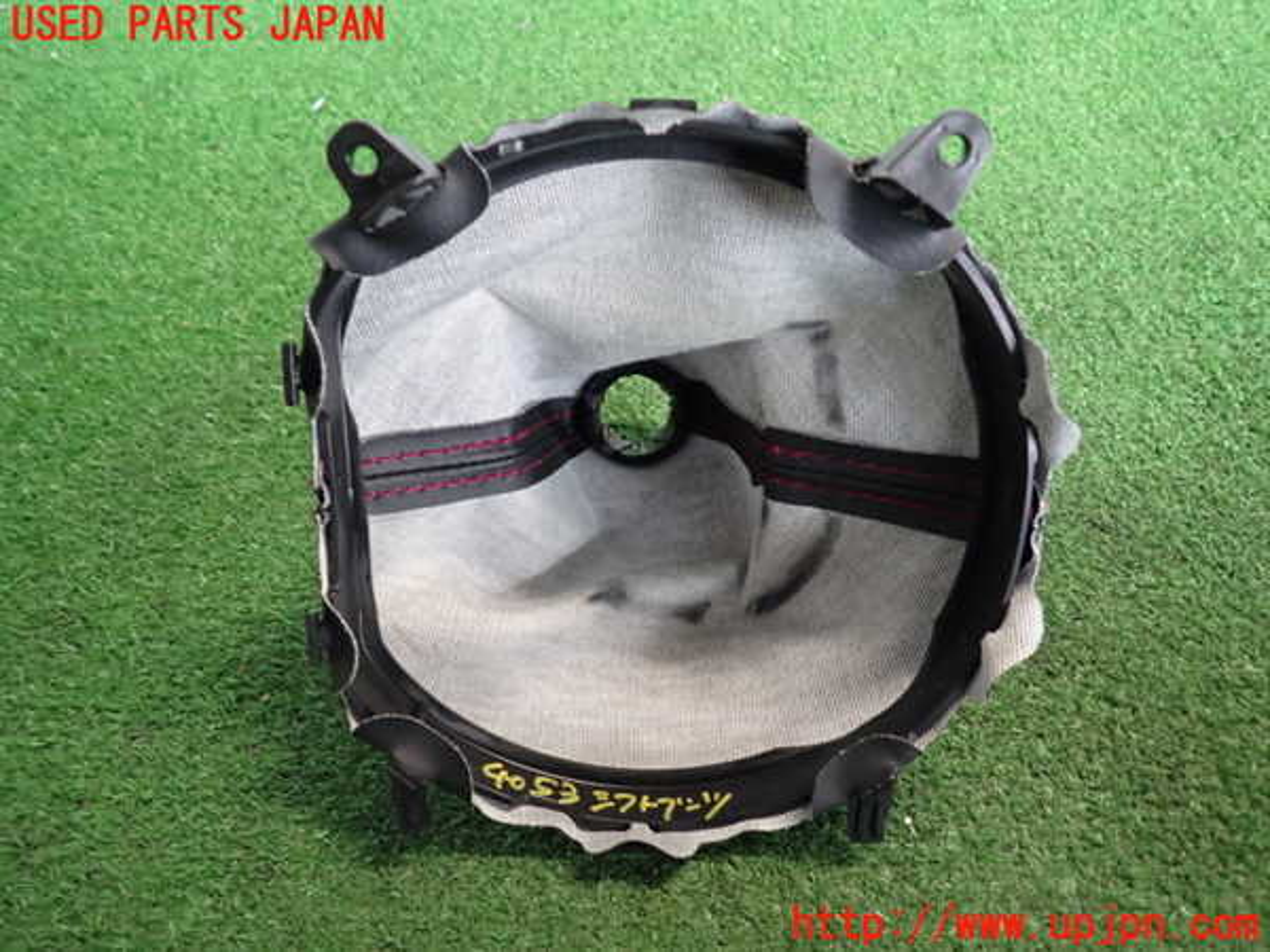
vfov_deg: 54.9
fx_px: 917
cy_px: 476
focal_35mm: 25
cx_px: 635
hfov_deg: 69.4
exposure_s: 1/30
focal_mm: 4.5
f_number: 2
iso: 500
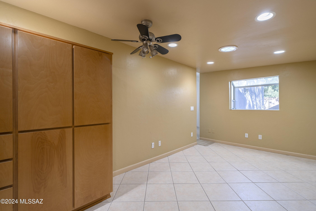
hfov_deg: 96.7
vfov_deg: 73.7
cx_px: 158
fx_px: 140
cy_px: 106
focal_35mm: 16
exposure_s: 1/10
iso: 200
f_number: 7.1
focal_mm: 16
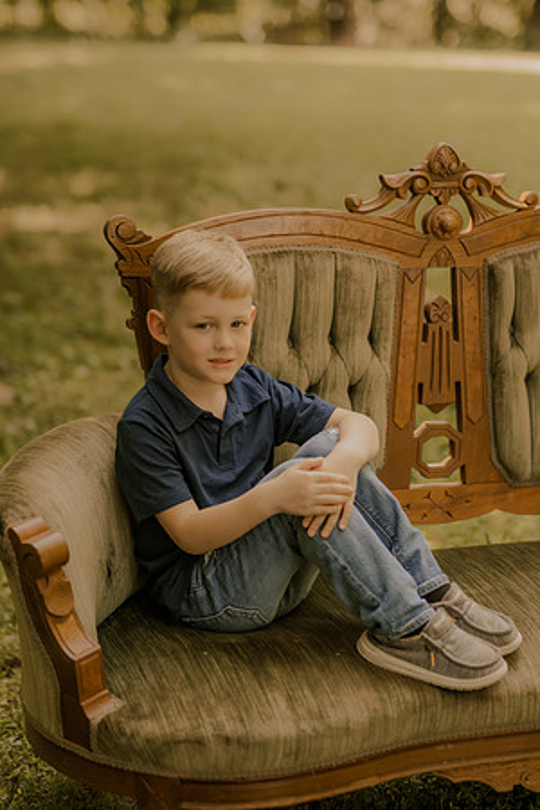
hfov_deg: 18.2
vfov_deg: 27.0
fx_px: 1687
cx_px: 270
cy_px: 405
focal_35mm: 75
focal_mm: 50
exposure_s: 1/640
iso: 400
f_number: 1.6
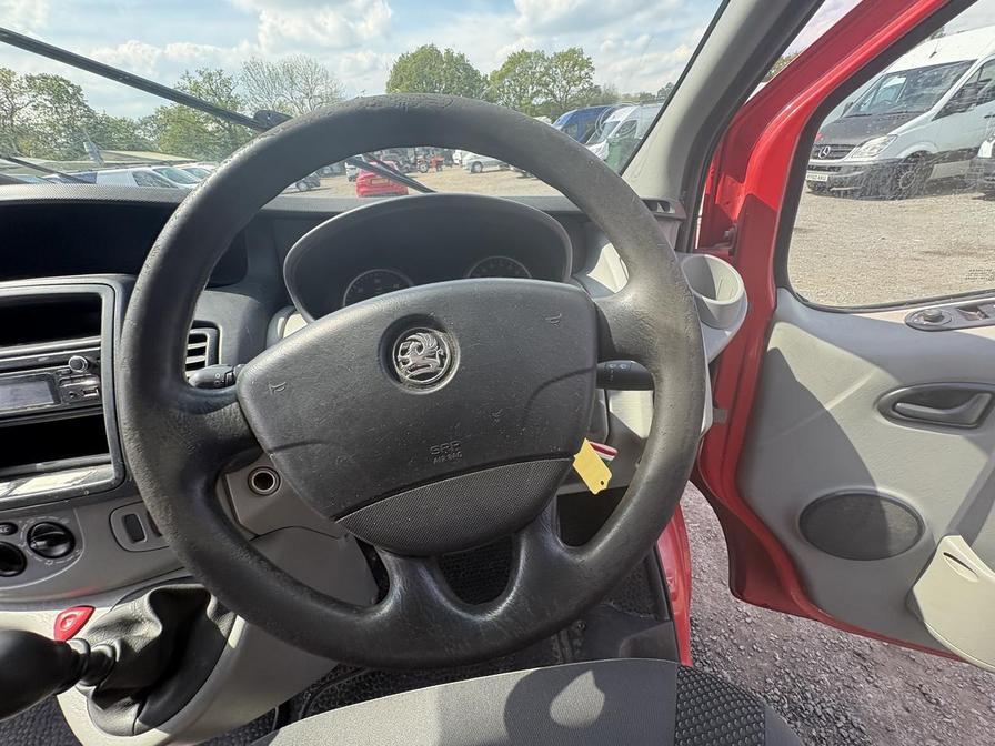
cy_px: 373
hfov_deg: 102.1
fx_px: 402
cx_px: 498
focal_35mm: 14
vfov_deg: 85.7
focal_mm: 2.22
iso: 64
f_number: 2.2
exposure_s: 1/236
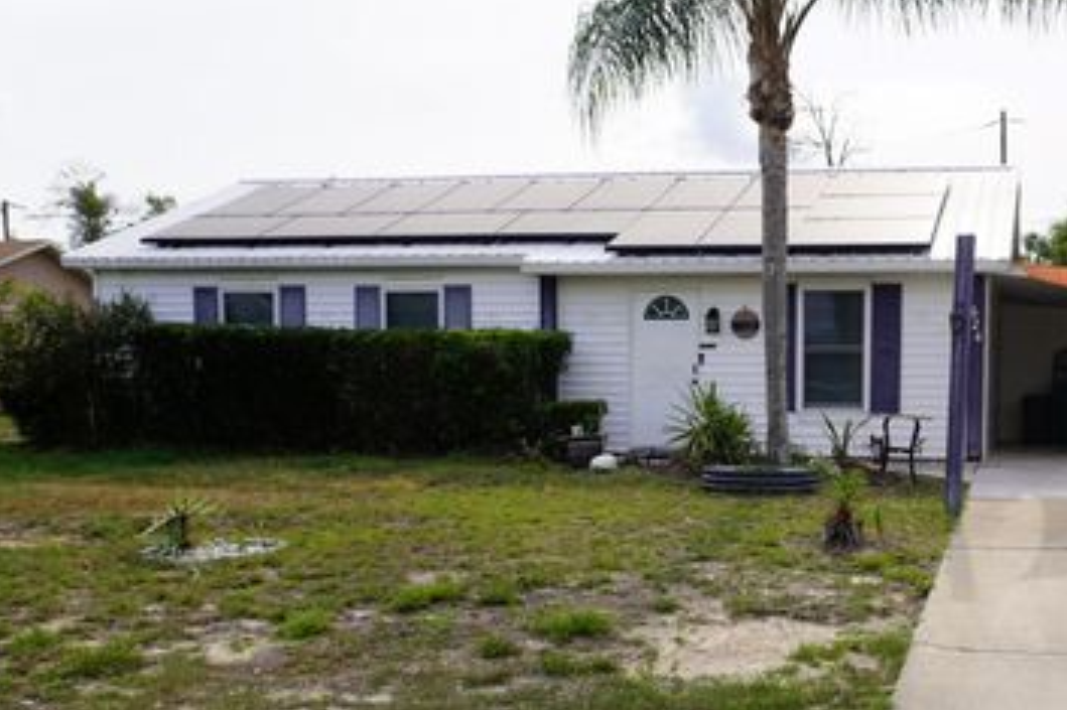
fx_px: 1007
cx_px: 719
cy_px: 470
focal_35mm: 34
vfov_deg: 38.4
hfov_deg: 54.6
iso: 100
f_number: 5
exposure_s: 1/400
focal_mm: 16
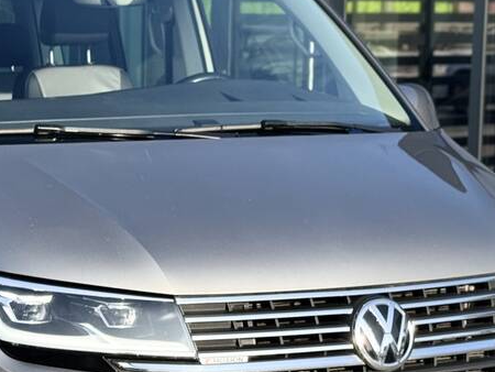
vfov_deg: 11.6
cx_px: 55
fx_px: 1831
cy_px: 272
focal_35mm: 128
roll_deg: +0.0
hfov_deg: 15.2
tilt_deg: -8.9
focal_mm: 6.76
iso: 64
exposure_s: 1/1984
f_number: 1.78
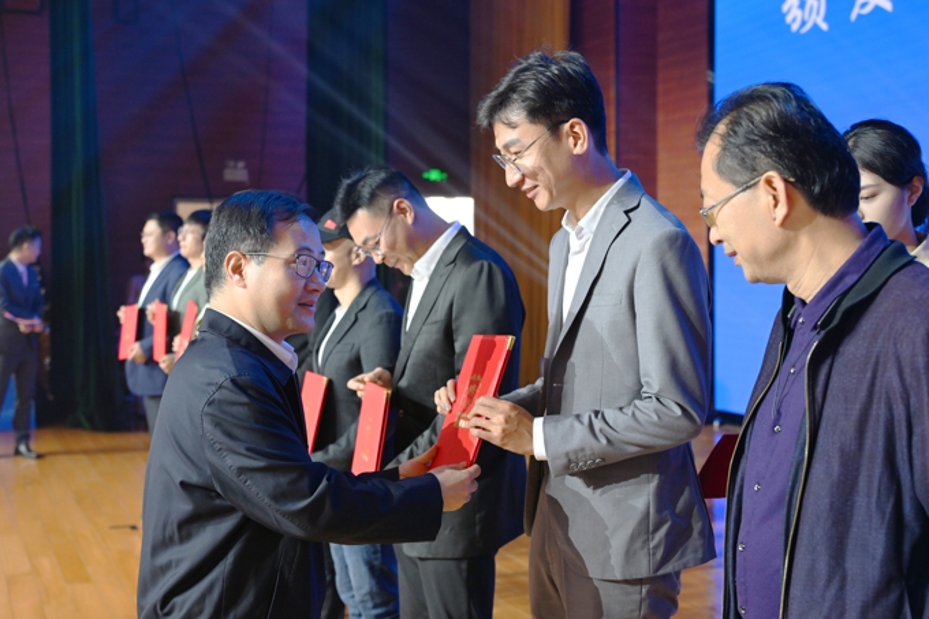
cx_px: 464
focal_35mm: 43
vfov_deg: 31.2
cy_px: 310
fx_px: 1109
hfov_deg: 45.4
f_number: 4
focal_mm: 43
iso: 1600
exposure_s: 1/250
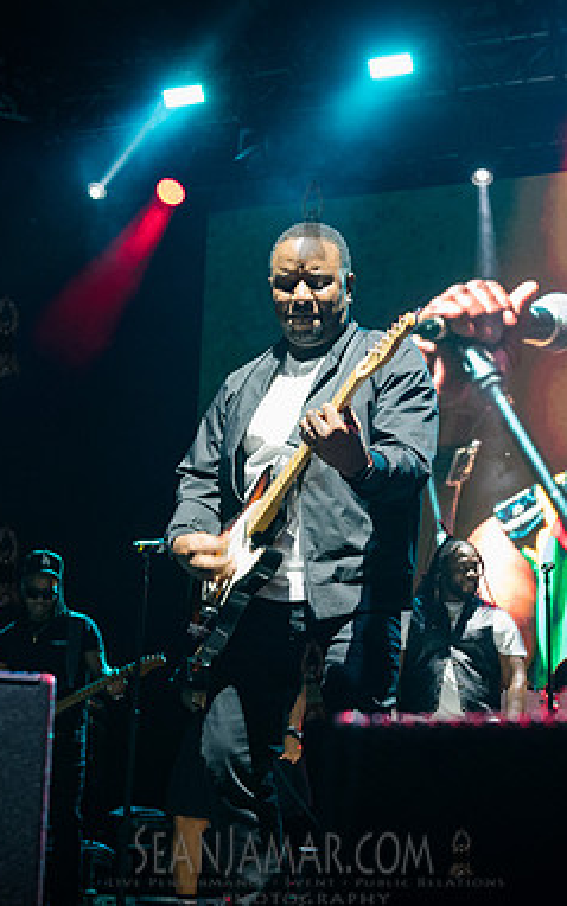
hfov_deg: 20.0
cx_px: 311
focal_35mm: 65
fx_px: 1606
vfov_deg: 31.5
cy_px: 449
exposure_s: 1/250
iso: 3200
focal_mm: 42
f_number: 4
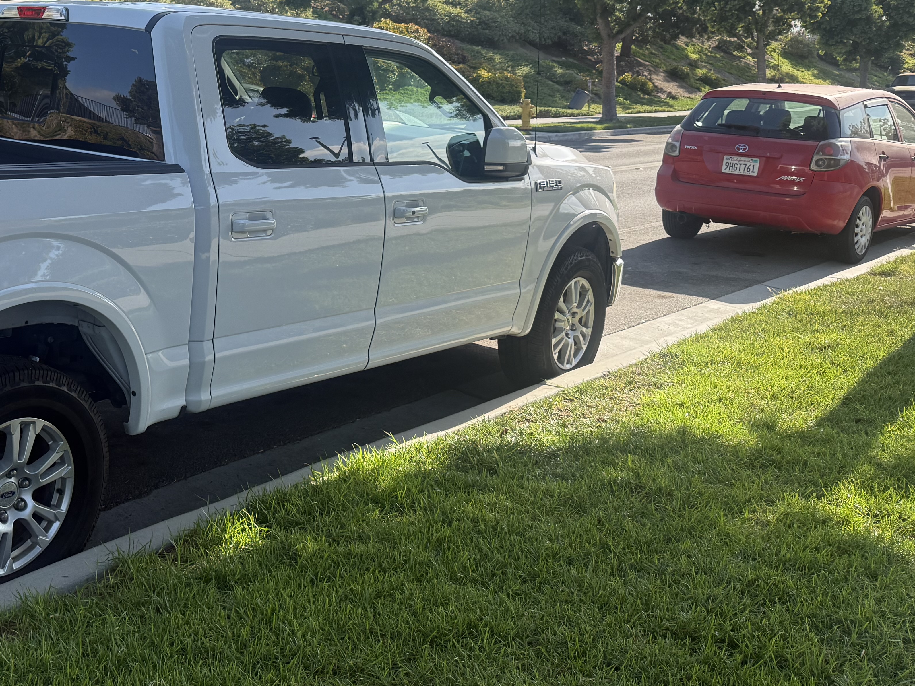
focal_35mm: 43
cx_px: 159
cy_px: 209
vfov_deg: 33.2
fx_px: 1137
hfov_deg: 41.6
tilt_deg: -7.0
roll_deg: -0.1
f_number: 1.78
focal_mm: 6.76
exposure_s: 1/1585
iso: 100
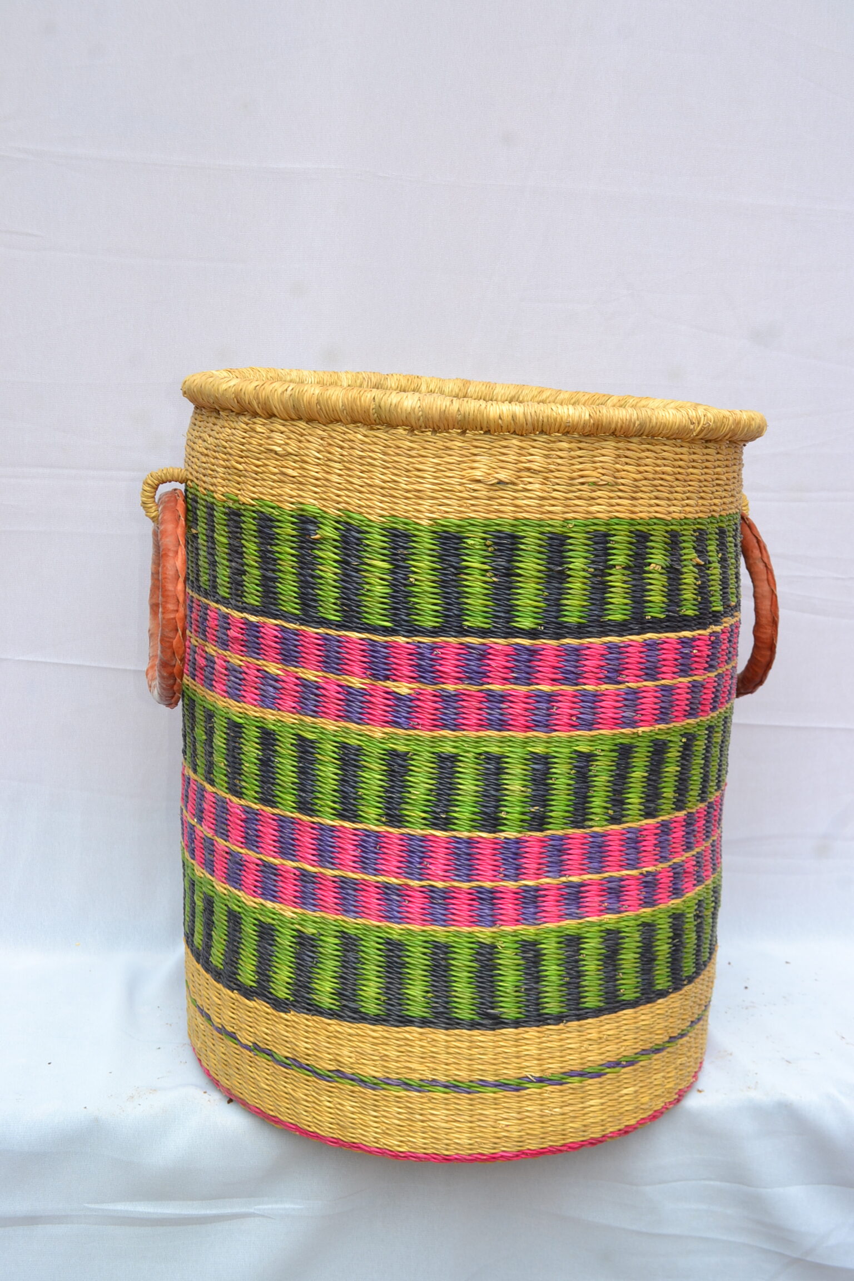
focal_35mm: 39
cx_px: 427
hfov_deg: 34.2
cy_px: 640
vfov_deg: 49.6
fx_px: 1388
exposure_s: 1/60
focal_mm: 26
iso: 100
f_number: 5.6
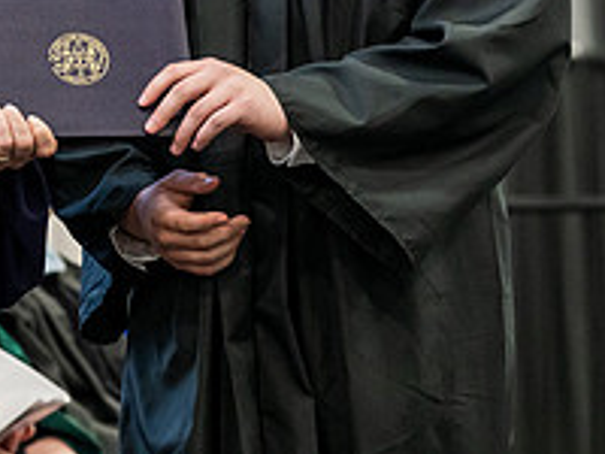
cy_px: -126
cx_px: -57
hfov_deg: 7.4
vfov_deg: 5.6
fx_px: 4632
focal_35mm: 265
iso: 4000
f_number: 4
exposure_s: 1/200
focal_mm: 95
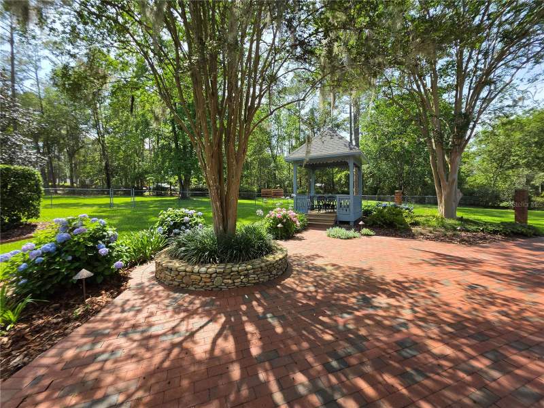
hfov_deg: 106.2
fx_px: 204
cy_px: 204
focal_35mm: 13
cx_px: 272
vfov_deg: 89.9
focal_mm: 2.2
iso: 32
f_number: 1.9
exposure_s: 1/634
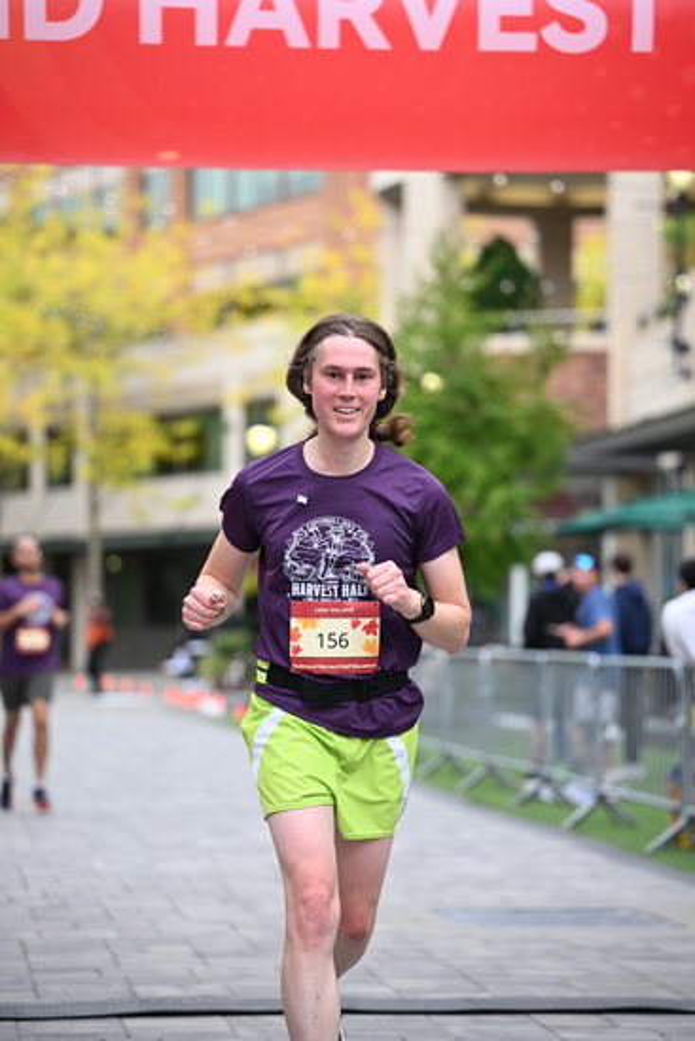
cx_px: 348
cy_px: 520
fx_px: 3183
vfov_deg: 18.6
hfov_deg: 12.5
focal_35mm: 110
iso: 640
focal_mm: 110
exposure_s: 1/1600
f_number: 2.8
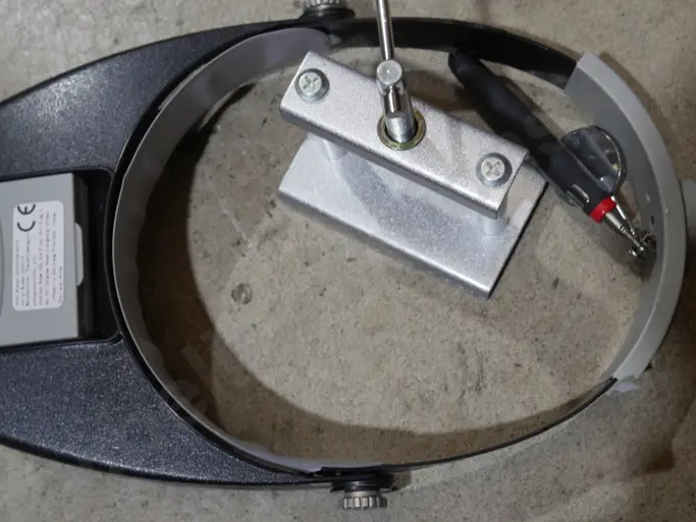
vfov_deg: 24.4
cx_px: 343
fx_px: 1207
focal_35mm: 60
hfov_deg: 32.2
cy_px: 281
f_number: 4.5
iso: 200
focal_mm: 20
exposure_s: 1/60
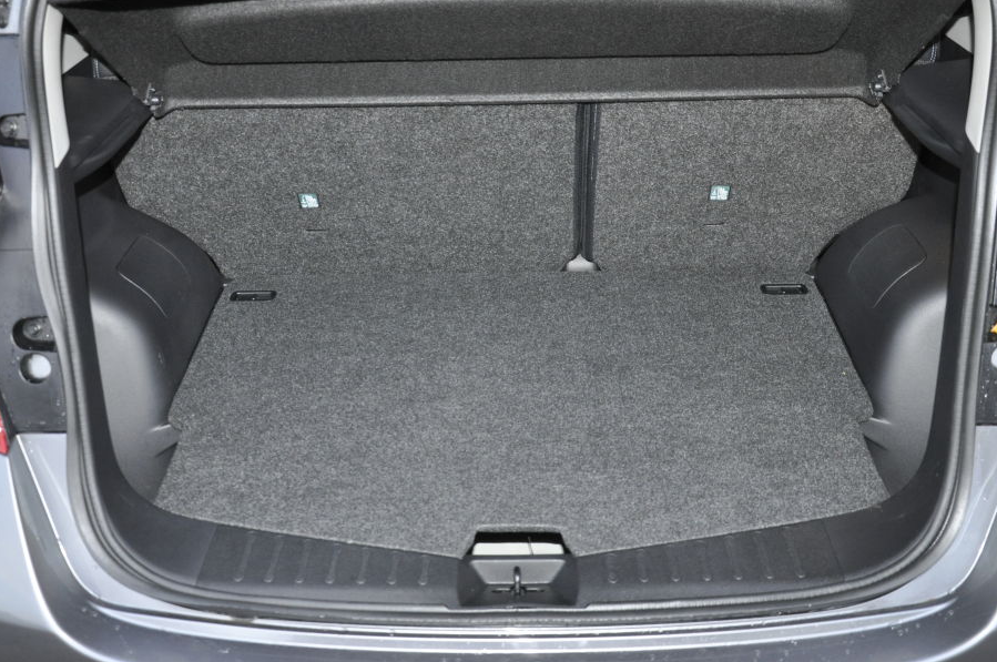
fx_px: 1134
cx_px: 492
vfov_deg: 32.5
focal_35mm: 41
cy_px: 286
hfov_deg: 47.5
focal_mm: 24
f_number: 3.8
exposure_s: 1/60
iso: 800
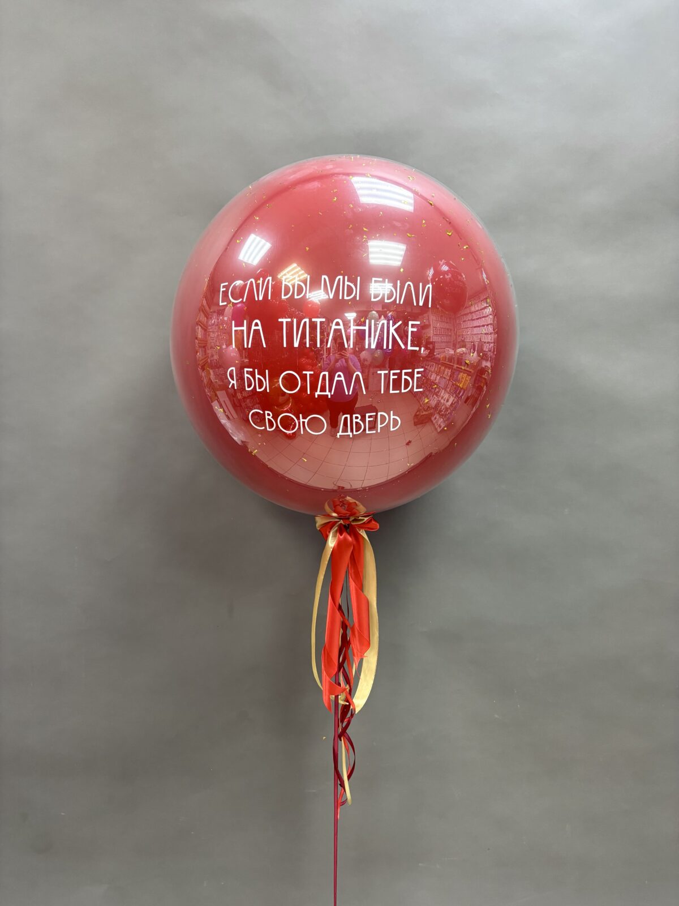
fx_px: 680
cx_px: 340
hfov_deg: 53.1
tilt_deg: -8.2
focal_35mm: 26
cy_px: 453
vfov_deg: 67.3
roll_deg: -0.8
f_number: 1.6
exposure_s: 1/50
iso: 160
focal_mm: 5.96
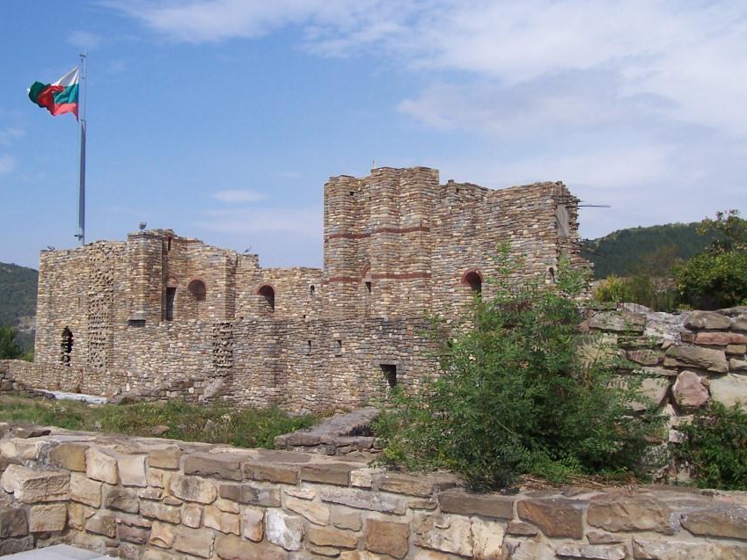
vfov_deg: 35.1
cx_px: 314
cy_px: 298
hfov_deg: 45.6
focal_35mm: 41
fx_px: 885
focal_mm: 5.6
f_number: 5.6
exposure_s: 1/750
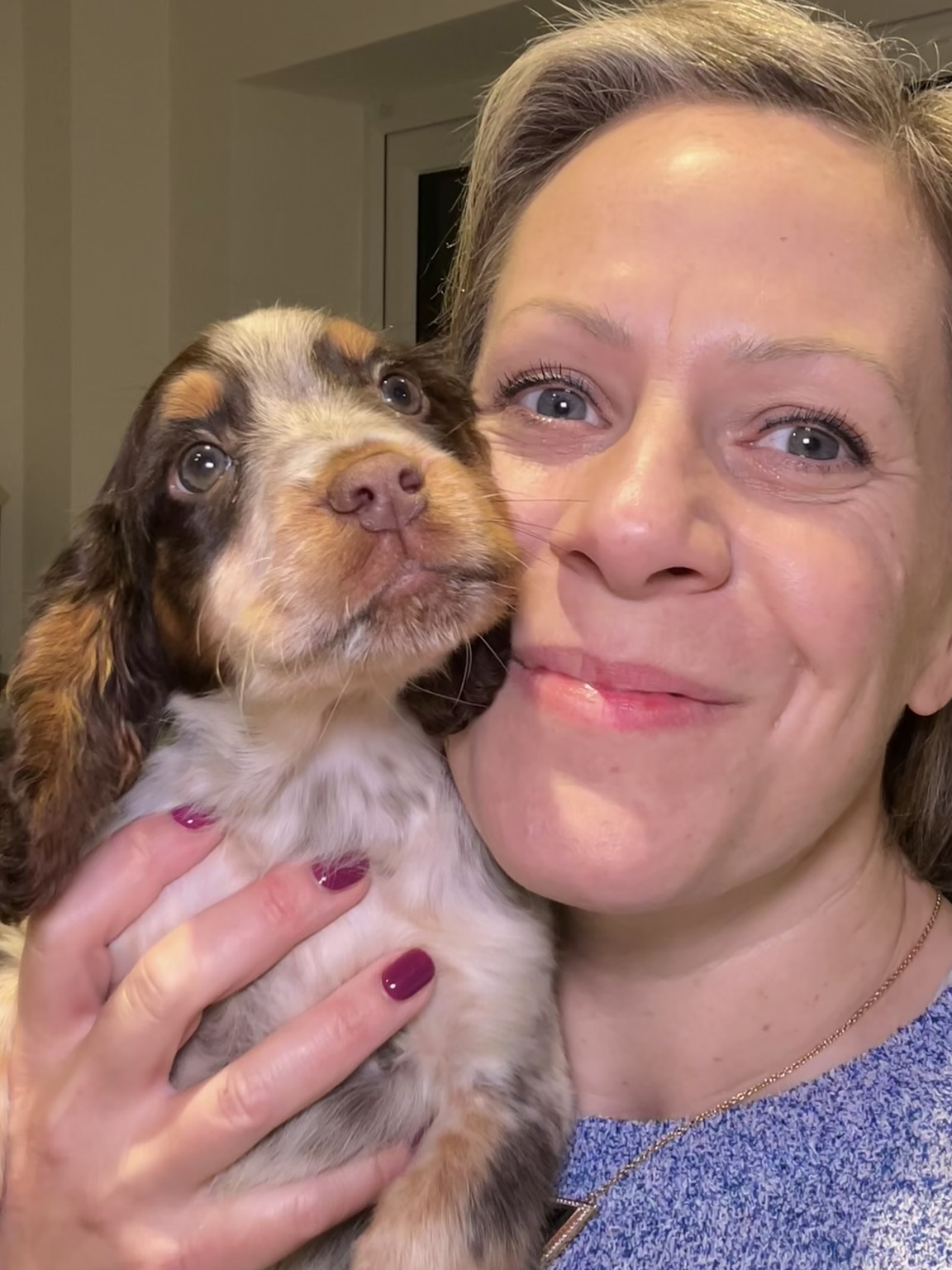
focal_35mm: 40
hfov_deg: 36.0
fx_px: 1467
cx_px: 489
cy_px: 523
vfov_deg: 46.6
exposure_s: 1/50
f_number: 1.9
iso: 64
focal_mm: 2.69
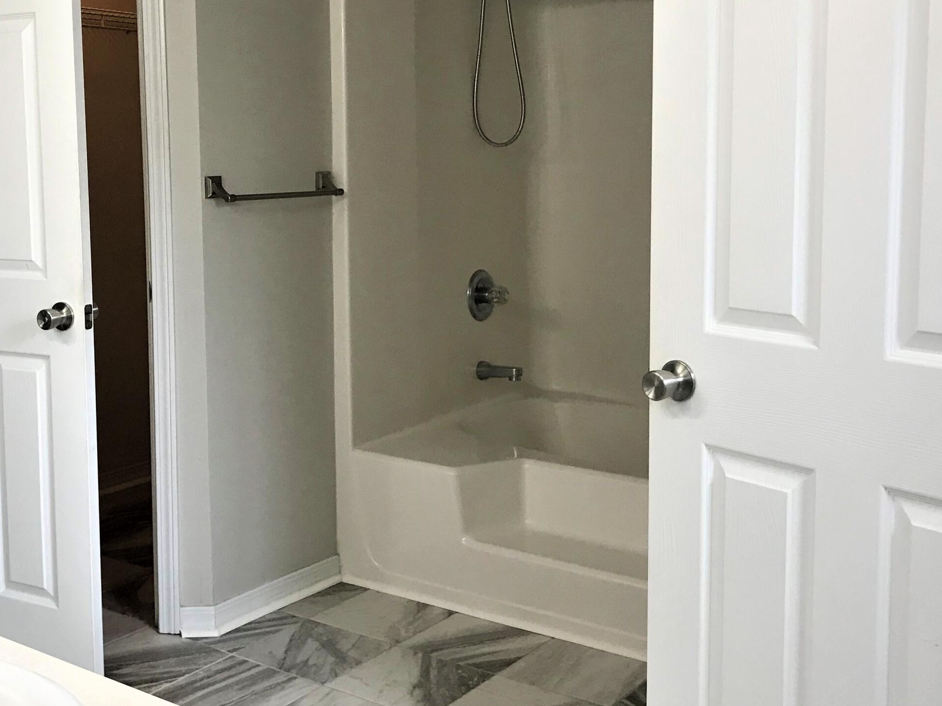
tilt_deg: -6.1
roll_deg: +1.9
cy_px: 279
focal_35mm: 44
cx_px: 312
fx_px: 1197
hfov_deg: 42.4
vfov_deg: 32.8
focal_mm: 3.99
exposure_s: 1/40
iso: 25
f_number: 1.8
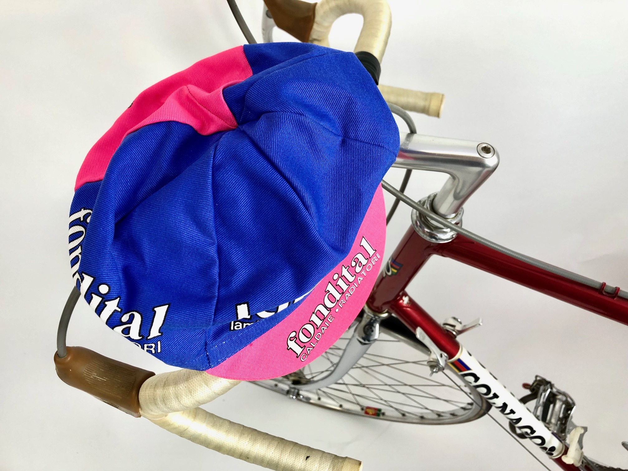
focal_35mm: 28
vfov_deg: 49.7
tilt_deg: -53.4
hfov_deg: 63.4
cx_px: 314
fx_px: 508
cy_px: 236
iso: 20
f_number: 1.8
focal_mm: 3.99
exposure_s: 1/50
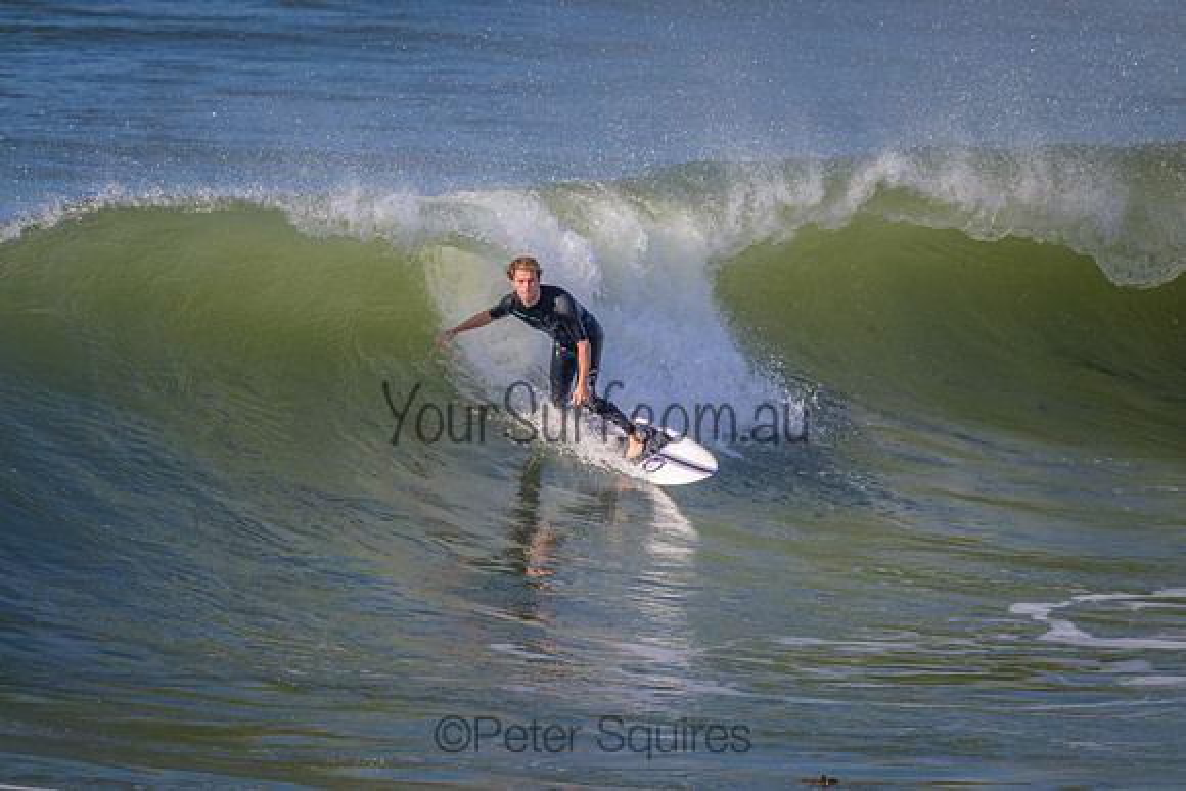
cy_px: 396
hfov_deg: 2.6
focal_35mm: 800
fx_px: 26360
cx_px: 593
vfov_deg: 1.7
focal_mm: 800
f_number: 11
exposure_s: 1/2000
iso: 1100
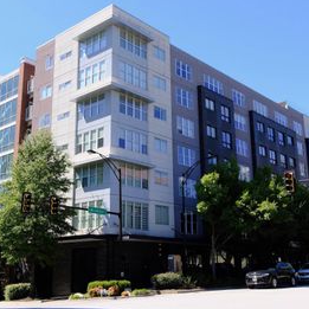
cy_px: 147
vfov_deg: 38.3
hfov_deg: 38.3
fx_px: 444
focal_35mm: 44
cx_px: 134
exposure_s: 1/500
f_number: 5.6
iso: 400
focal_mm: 18
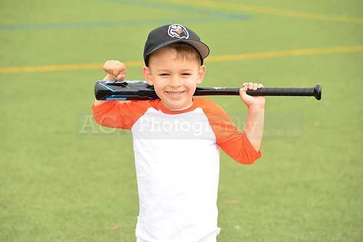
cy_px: 121
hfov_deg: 12.1
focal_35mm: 170
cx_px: 182
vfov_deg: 8.1
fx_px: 1714
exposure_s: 1/200
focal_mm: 170
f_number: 8
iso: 250
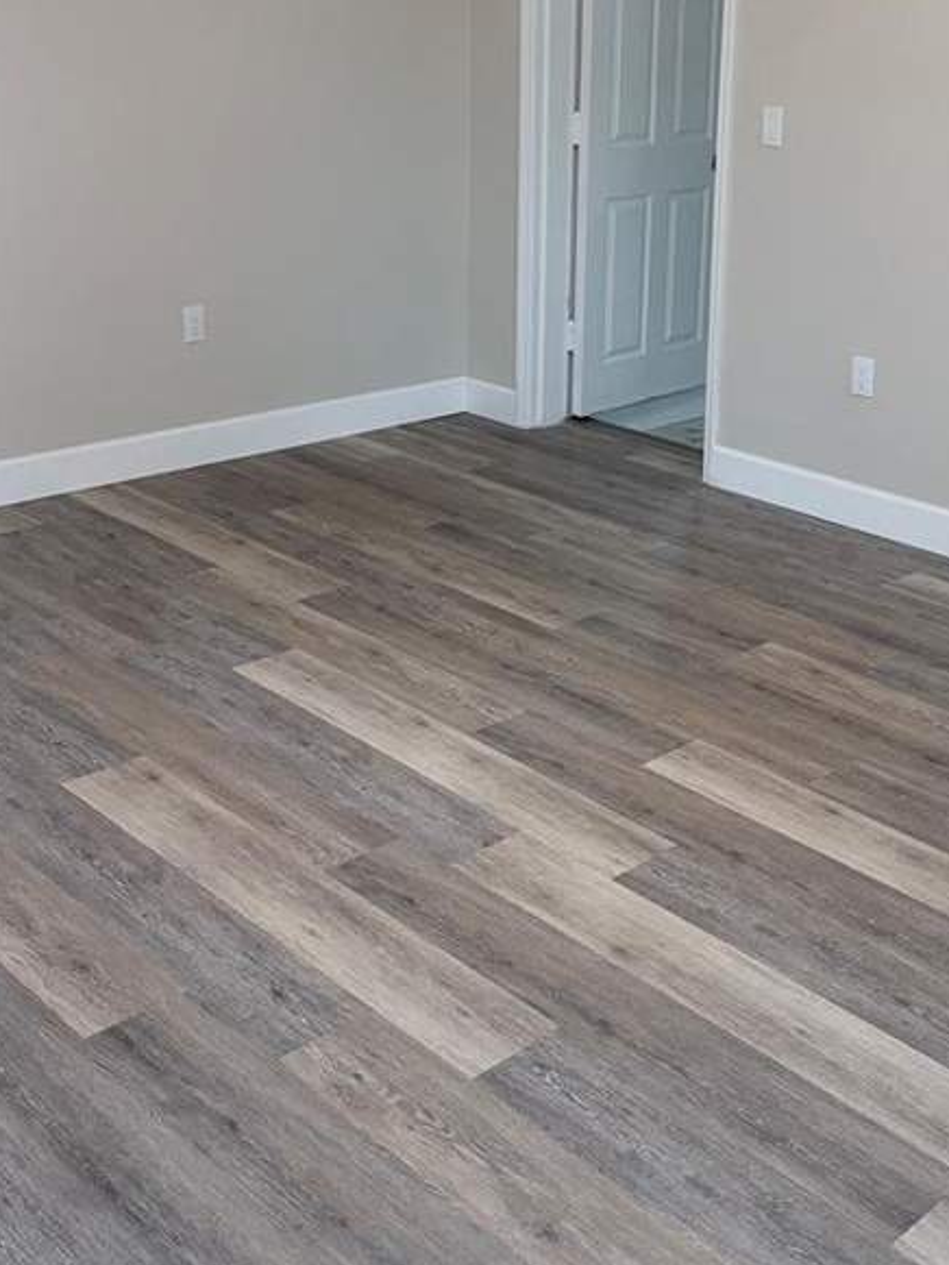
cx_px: 616
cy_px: 422
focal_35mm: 44
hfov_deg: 32.7
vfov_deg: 42.4
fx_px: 1608
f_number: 1.78
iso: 320
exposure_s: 1/120
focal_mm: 6.76
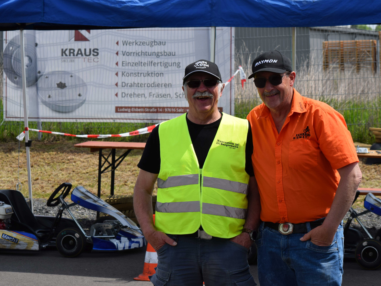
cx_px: 210
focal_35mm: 127
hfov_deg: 15.5
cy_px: 143
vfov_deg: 11.7
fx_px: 1398
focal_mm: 78
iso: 200
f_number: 10
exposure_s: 1/400
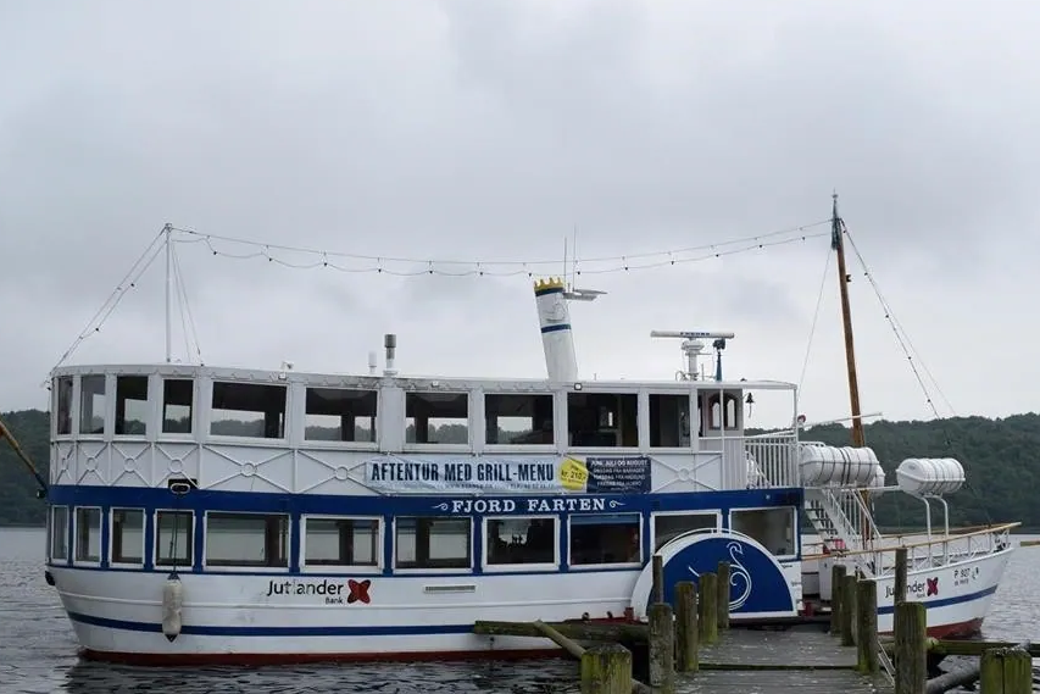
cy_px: 411
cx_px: 566
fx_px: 1261
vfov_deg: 30.7
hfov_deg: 44.8
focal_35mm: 44
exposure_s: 1/250
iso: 250
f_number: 8
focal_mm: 23
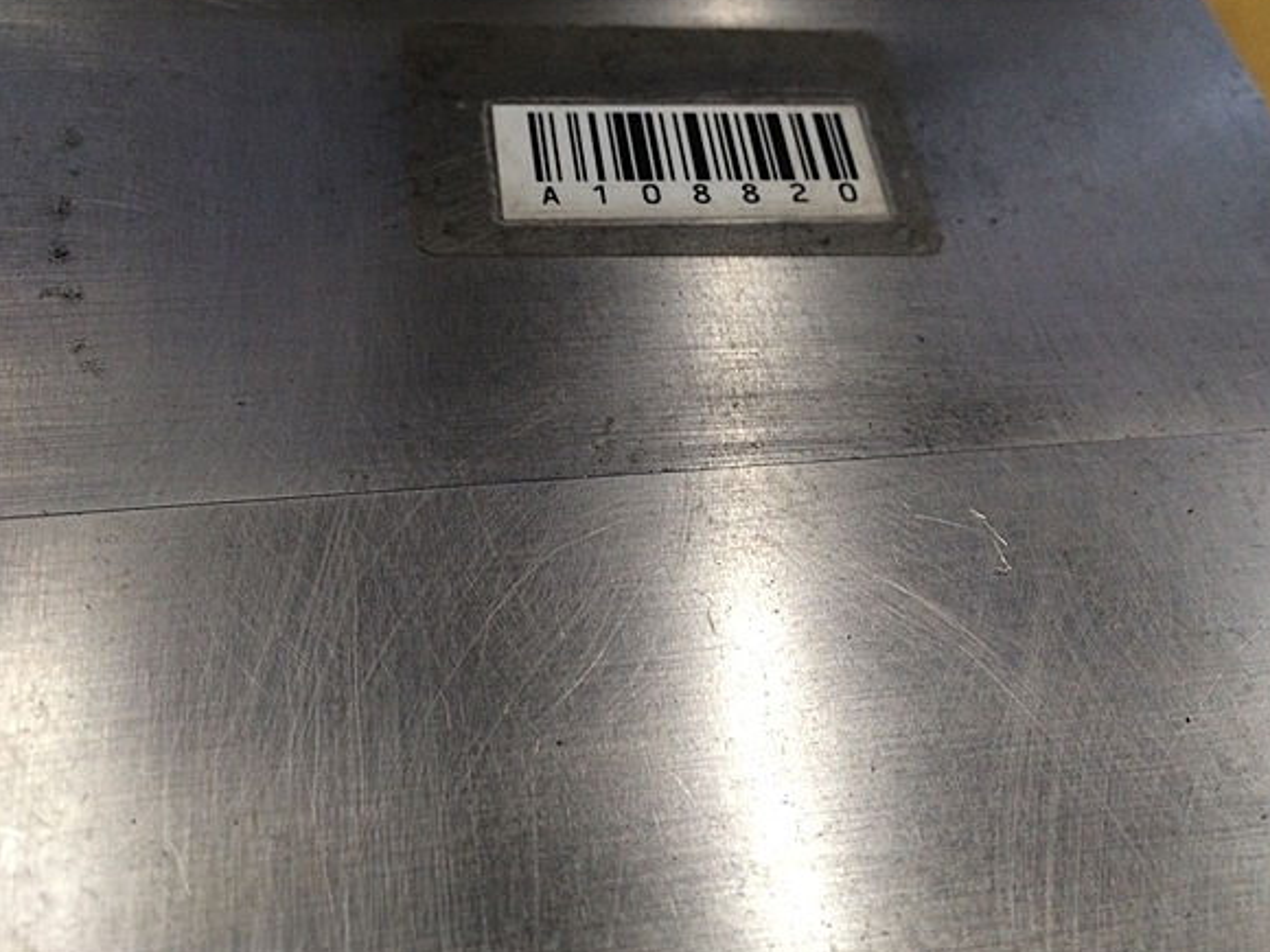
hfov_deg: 56.8
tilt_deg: -56.6
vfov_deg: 44.1
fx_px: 1174
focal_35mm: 32
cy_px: 440
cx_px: 591
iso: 64
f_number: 2.2
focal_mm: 4.15
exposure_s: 1/30
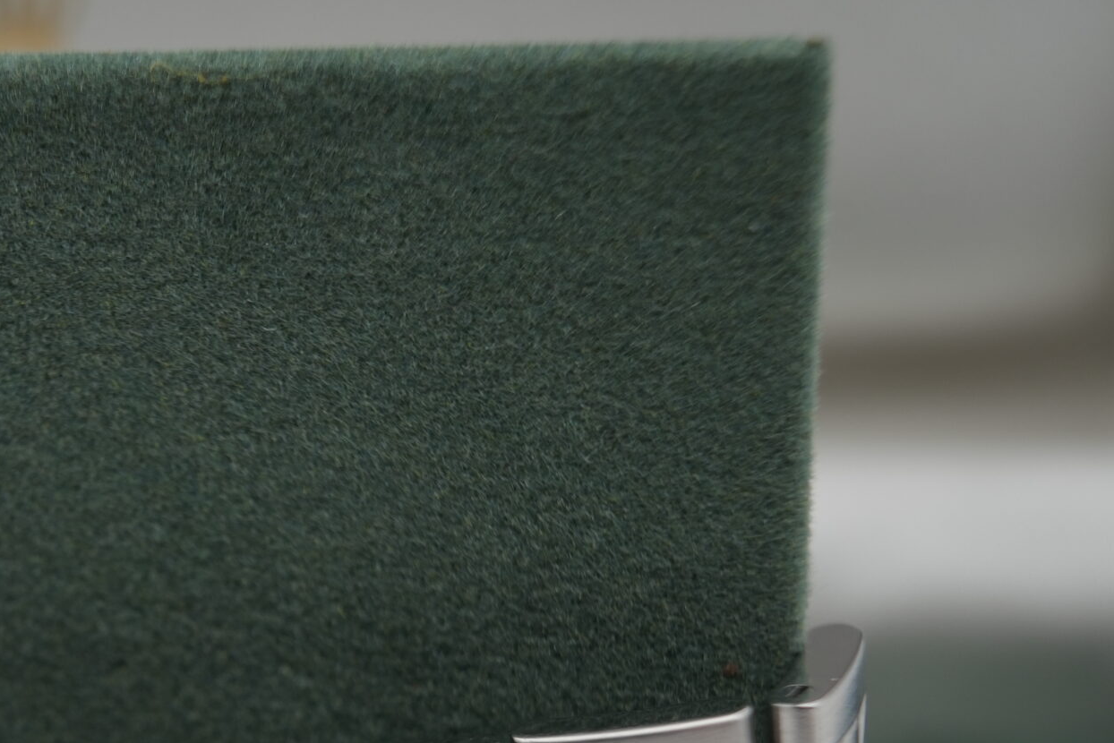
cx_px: 112
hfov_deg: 27.1
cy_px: 720
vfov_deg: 18.5
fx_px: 2228
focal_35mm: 72
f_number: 5
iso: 400
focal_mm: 35
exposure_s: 1/250
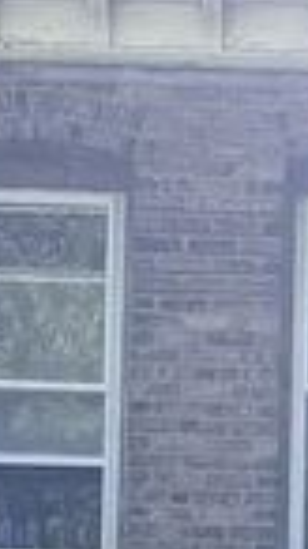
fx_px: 2660
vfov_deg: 10.7
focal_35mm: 183
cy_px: 1136
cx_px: 364
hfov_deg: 6.6
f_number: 1.78
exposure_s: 1/2299
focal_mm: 6.76
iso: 100
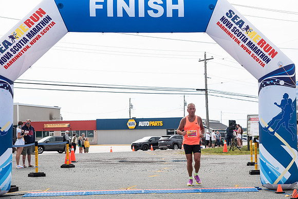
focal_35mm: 67
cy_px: 125
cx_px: 189
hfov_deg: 30.1
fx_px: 551
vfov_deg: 20.4
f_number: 4
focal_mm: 52
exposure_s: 1/3200
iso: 800
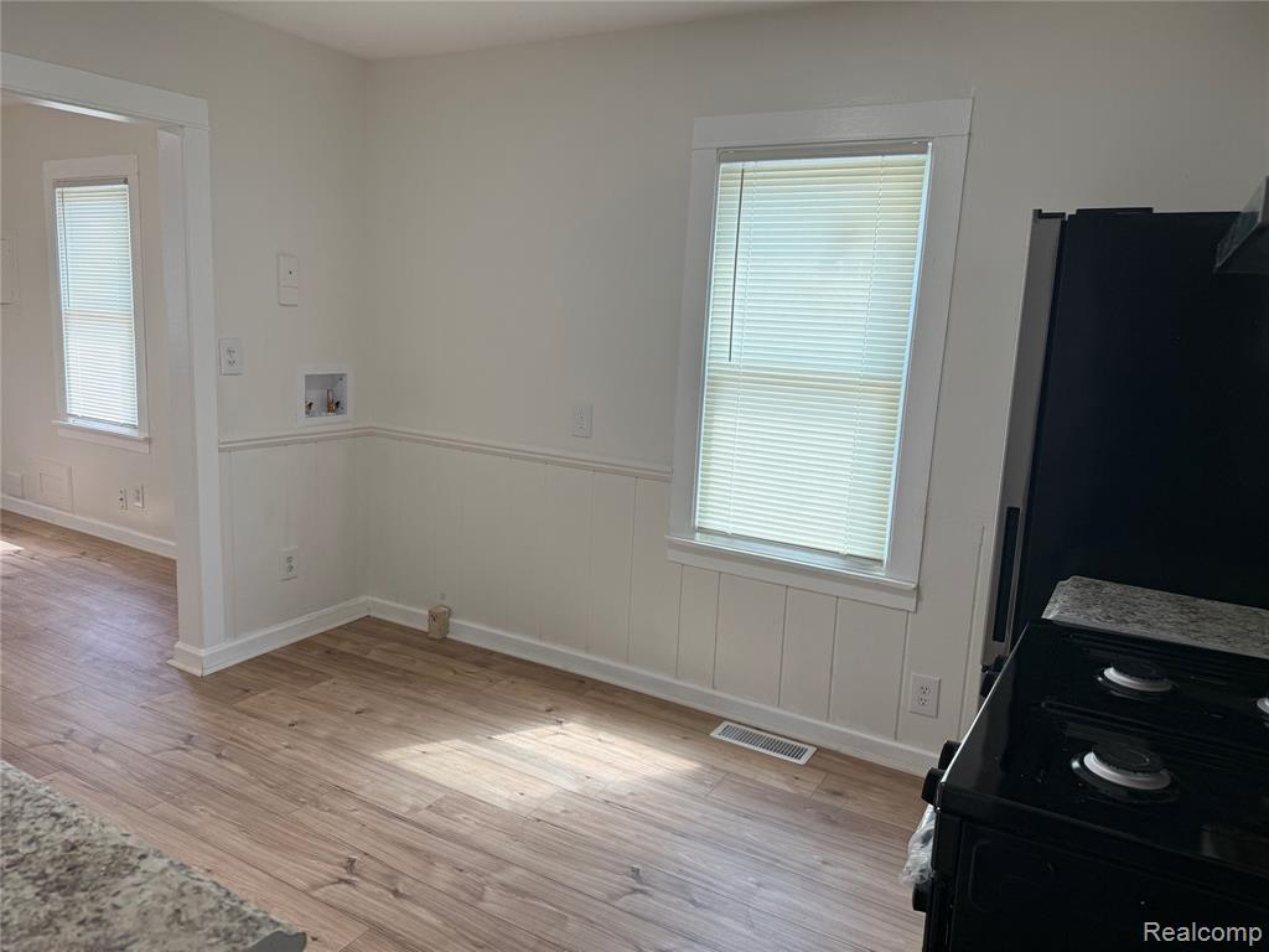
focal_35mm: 24
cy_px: 476
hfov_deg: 71.6
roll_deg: -3.0
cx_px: 634
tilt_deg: -10.1
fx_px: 880
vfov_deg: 56.8
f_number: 1.78
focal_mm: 6.76
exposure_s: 1/189
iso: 100
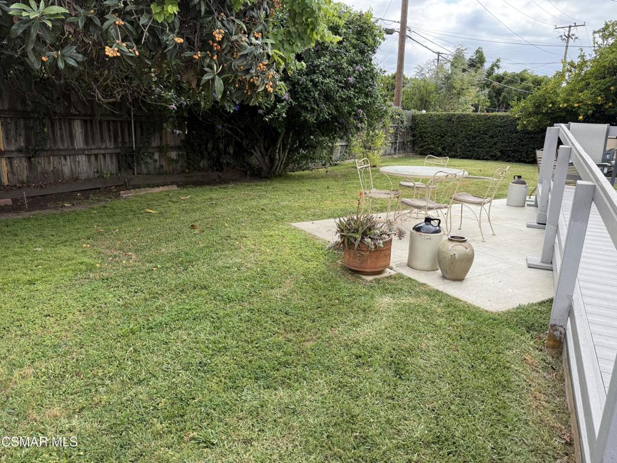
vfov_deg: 56.8
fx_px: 428
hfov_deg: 71.6
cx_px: 308
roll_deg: -1.3
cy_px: 232
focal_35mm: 24
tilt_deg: -13.3
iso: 80
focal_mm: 6.76
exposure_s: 1/1060
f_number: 1.78
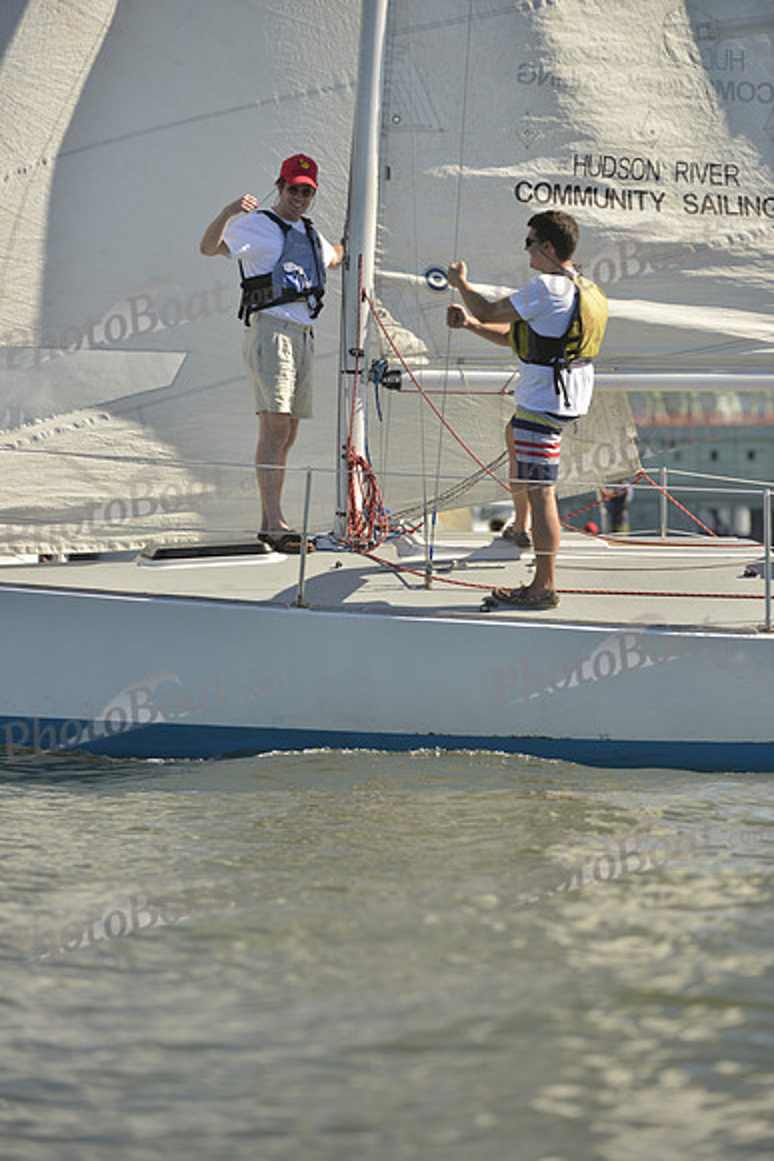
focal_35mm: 210
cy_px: 580
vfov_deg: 9.8
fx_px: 6768
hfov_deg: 6.5
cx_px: 387
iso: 200
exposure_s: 1/1250
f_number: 4.5
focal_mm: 210
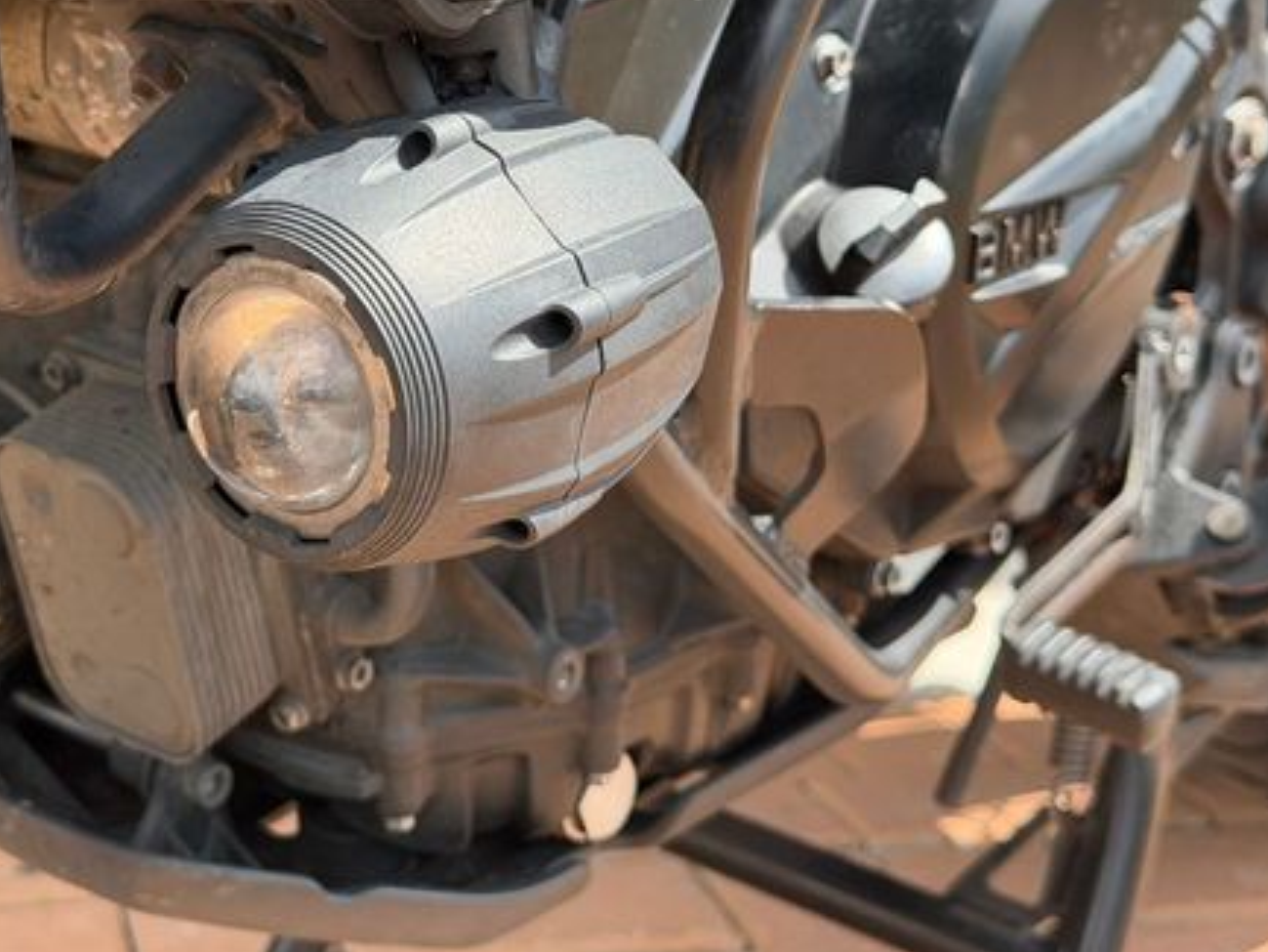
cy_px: 258
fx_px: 2601
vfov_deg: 20.6
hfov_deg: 27.1
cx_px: 351
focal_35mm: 71
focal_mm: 6.76
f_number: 1.78
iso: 100
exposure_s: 1/885
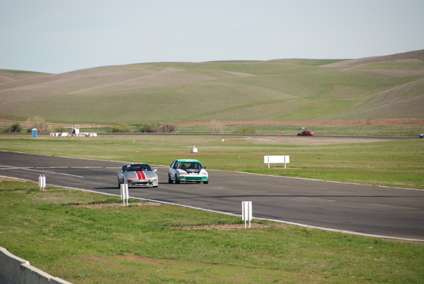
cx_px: 212
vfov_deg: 4.6
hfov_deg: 6.9
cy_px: 142
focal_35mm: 300
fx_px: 3538
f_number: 5.6
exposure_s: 1/800
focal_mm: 200
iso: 200
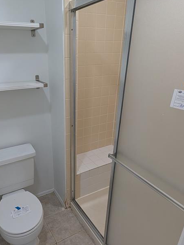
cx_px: 70
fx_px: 170
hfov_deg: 56.3
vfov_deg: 71.4
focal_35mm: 24
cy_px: 135
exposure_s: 1/120
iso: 258
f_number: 1.7
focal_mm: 2.02
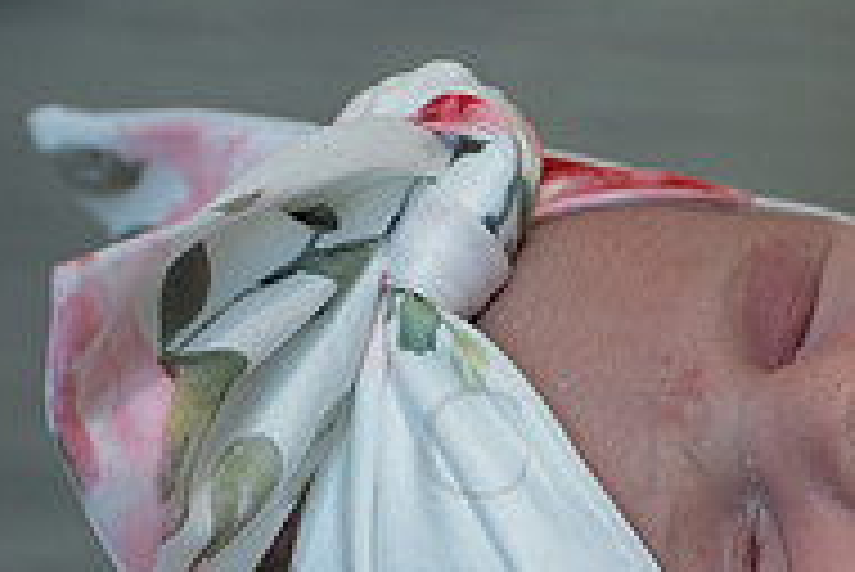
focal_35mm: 274
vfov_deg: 5.0
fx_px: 6512
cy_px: 643
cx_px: 1215
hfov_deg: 7.4
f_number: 4.5
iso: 3200
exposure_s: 1/320
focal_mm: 86
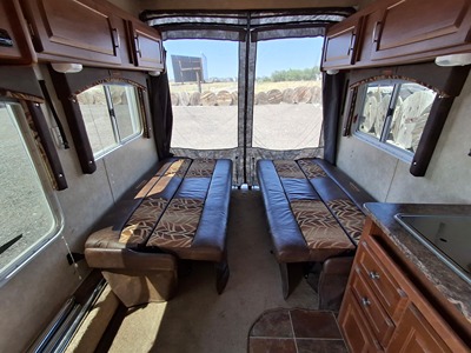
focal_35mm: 16
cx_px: 236
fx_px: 218
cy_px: 176
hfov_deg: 94.5
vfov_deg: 78.1
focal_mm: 1.64
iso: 40
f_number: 2.2
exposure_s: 1/210
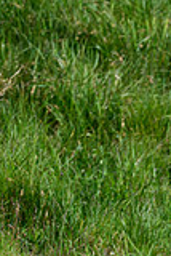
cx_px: 421
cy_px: 222
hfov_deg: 0.9
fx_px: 11339
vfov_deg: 1.3
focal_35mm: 1595
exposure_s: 1/4000
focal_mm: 400
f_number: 4.5
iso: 500
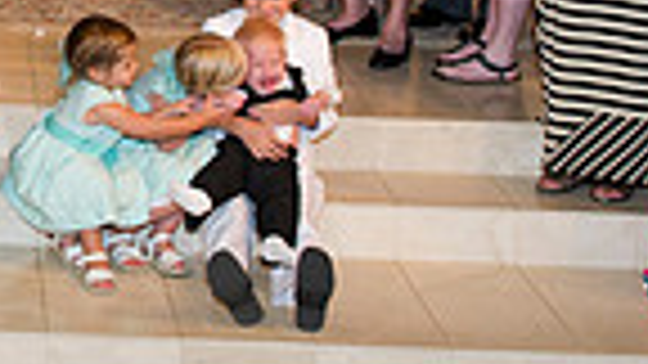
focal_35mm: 114
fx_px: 1959
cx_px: -108
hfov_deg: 17.9
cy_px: -130
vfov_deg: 10.4
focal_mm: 27
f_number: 4.5
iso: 1250
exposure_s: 1/160
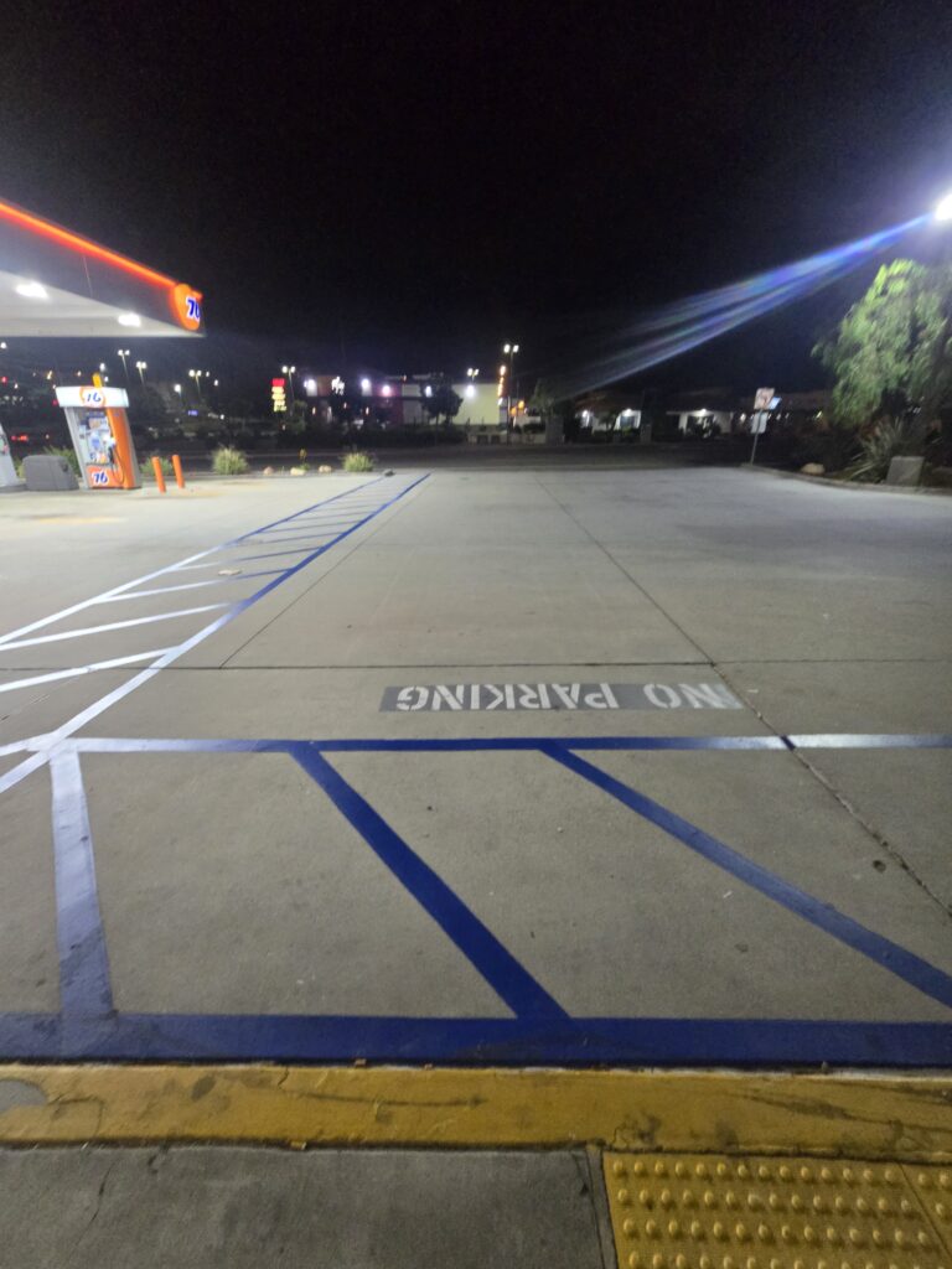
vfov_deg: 106.2
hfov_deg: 89.9
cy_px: 634
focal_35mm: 13
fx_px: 477
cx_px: 476
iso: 640
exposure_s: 1/60
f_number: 2.2
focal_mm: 2.2
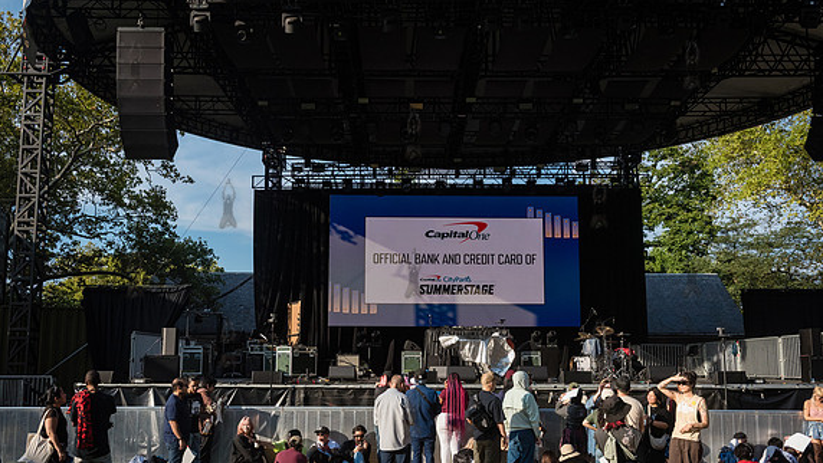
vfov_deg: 34.6
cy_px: 272
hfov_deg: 58.0
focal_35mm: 34
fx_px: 742
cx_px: 413
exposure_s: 1/4000
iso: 2000
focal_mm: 32
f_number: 5.6
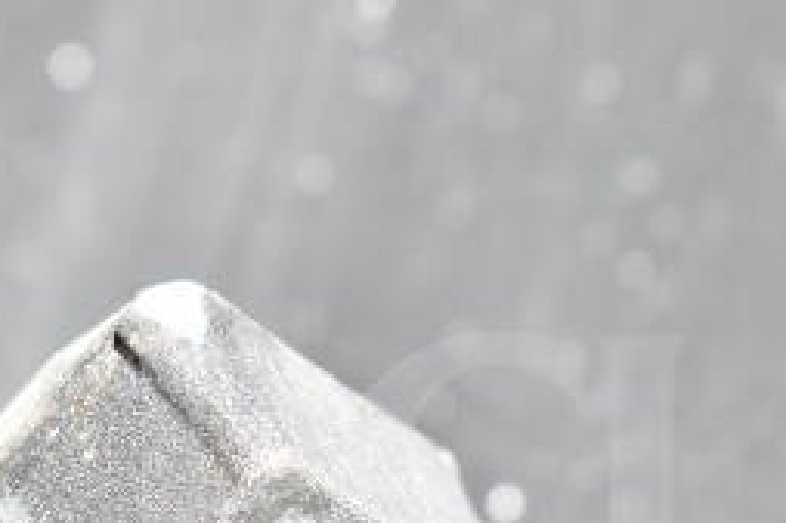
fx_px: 4324
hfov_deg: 10.4
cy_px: 580
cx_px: 405
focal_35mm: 198
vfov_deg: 6.9
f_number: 7.1
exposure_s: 1/200
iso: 1600
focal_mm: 55
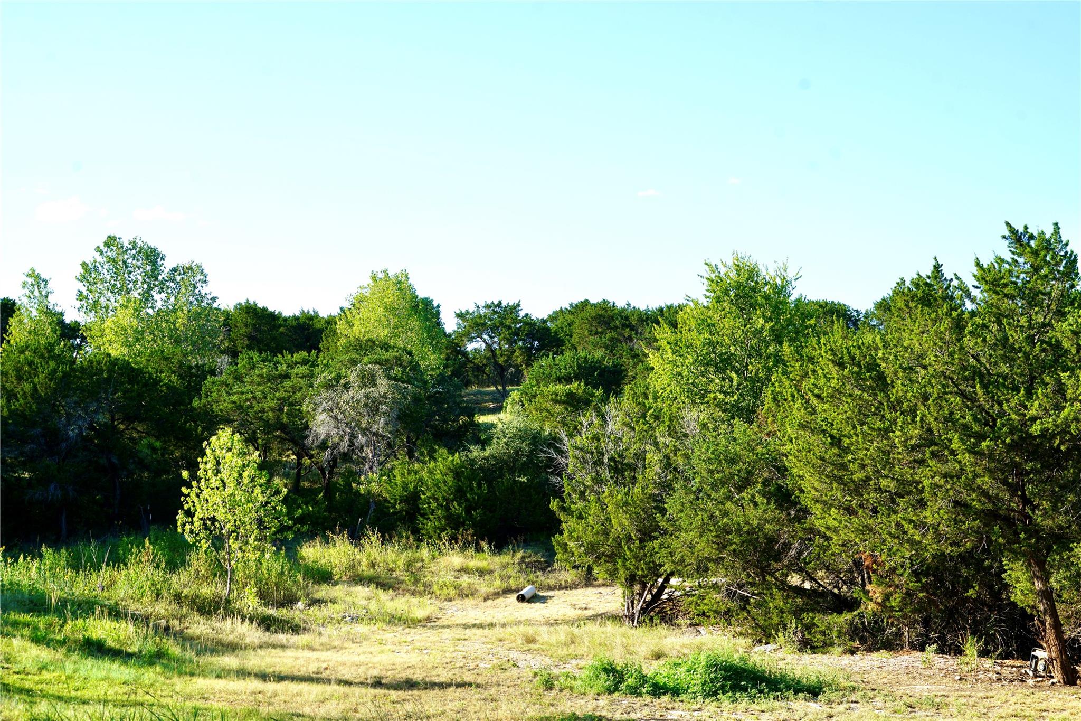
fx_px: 1591
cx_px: 540
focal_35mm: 53
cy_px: 360
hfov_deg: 37.5
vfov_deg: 25.5
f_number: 8
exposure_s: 1/100
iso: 100
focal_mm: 53
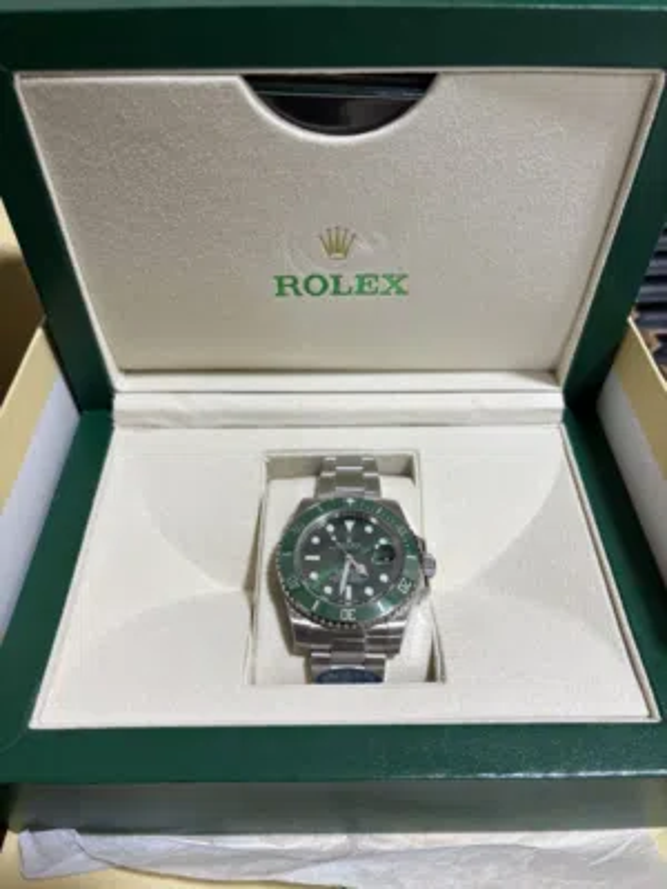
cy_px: 444
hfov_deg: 53.1
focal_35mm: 26
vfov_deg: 67.3
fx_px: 668
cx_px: 334
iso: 125
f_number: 1.6
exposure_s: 1/50
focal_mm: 5.96
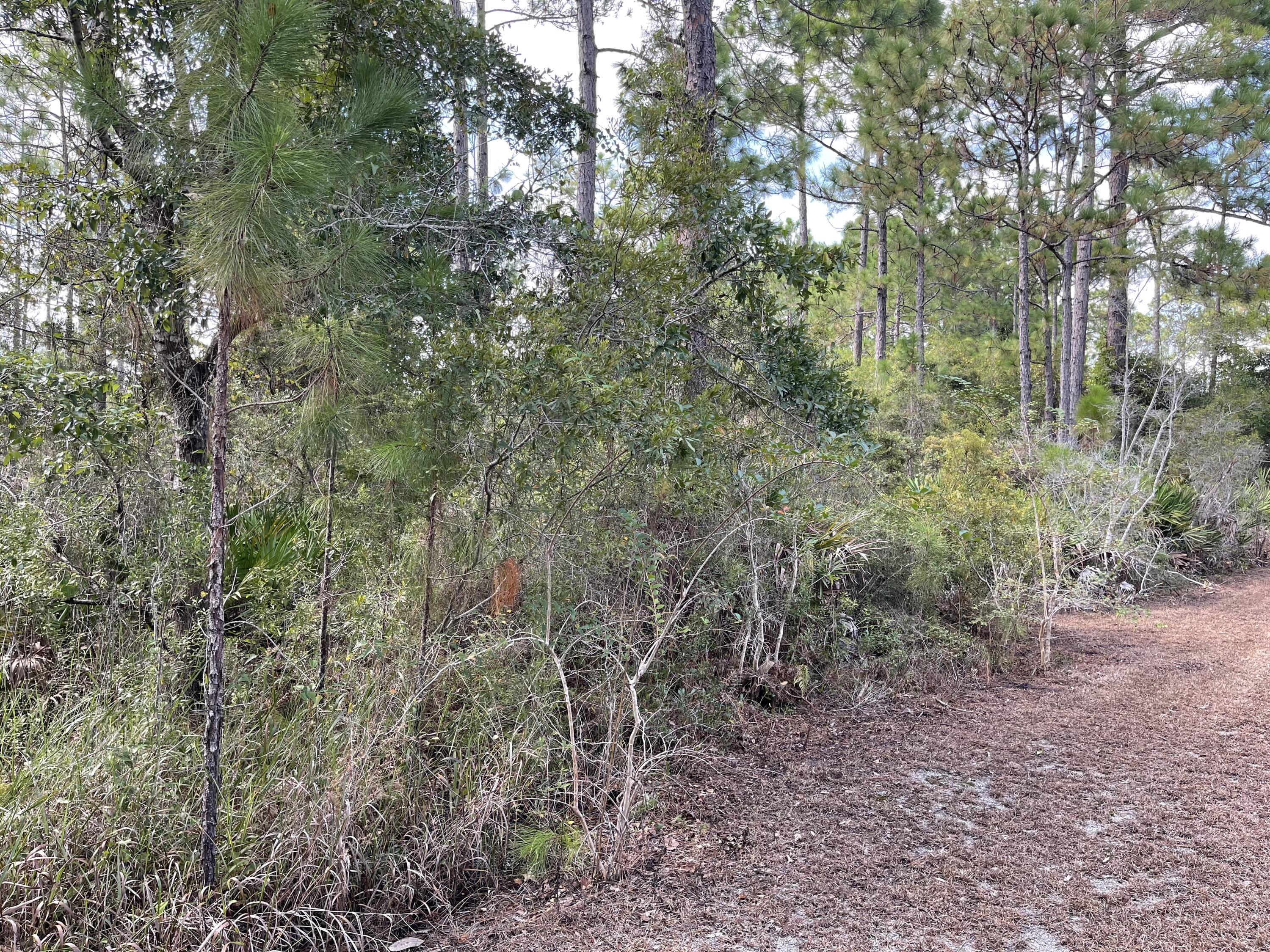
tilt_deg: -0.2
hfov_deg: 67.3
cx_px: 635
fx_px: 954
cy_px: 476
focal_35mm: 26
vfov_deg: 53.1
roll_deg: +0.2
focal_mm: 5.1
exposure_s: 1/256
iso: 32
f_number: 1.6
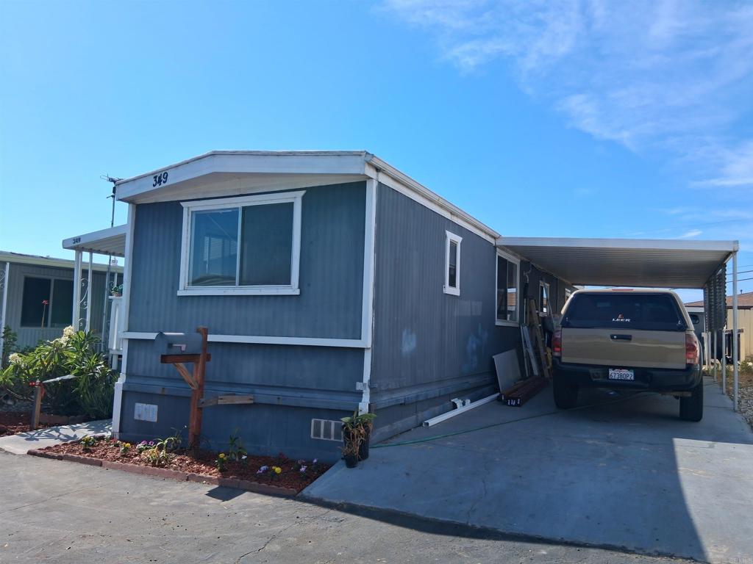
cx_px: 376
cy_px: 282
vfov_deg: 53.1
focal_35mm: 26
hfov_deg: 67.3
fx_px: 566
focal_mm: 3.98
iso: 25
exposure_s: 1/669
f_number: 1.8
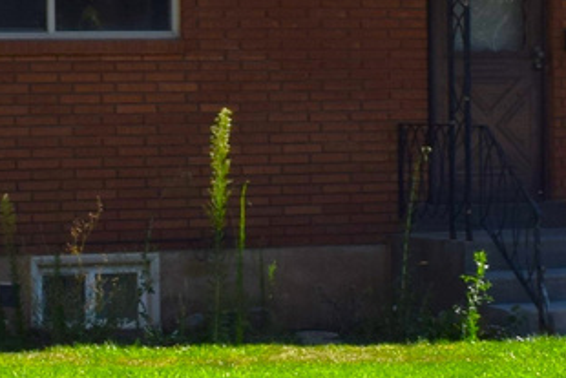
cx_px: 487
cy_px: 132
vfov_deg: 6.3
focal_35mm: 218
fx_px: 3429
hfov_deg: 9.4
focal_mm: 22
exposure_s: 1/200
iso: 100
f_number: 11
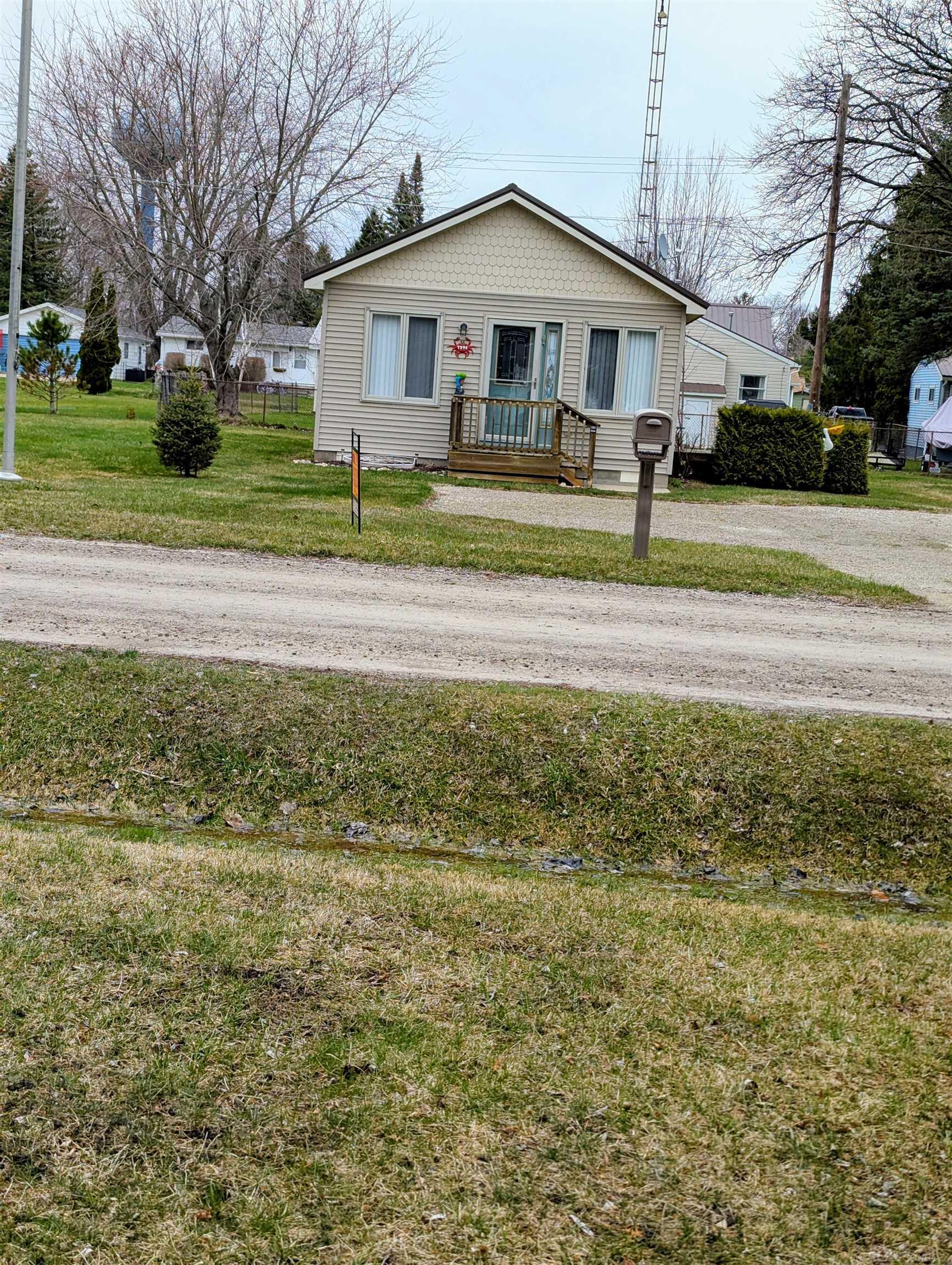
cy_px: 632
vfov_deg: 39.6
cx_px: 476
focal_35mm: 48
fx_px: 1756
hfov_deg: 30.3
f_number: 1.85
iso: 45
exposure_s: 1/1151
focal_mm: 6.81
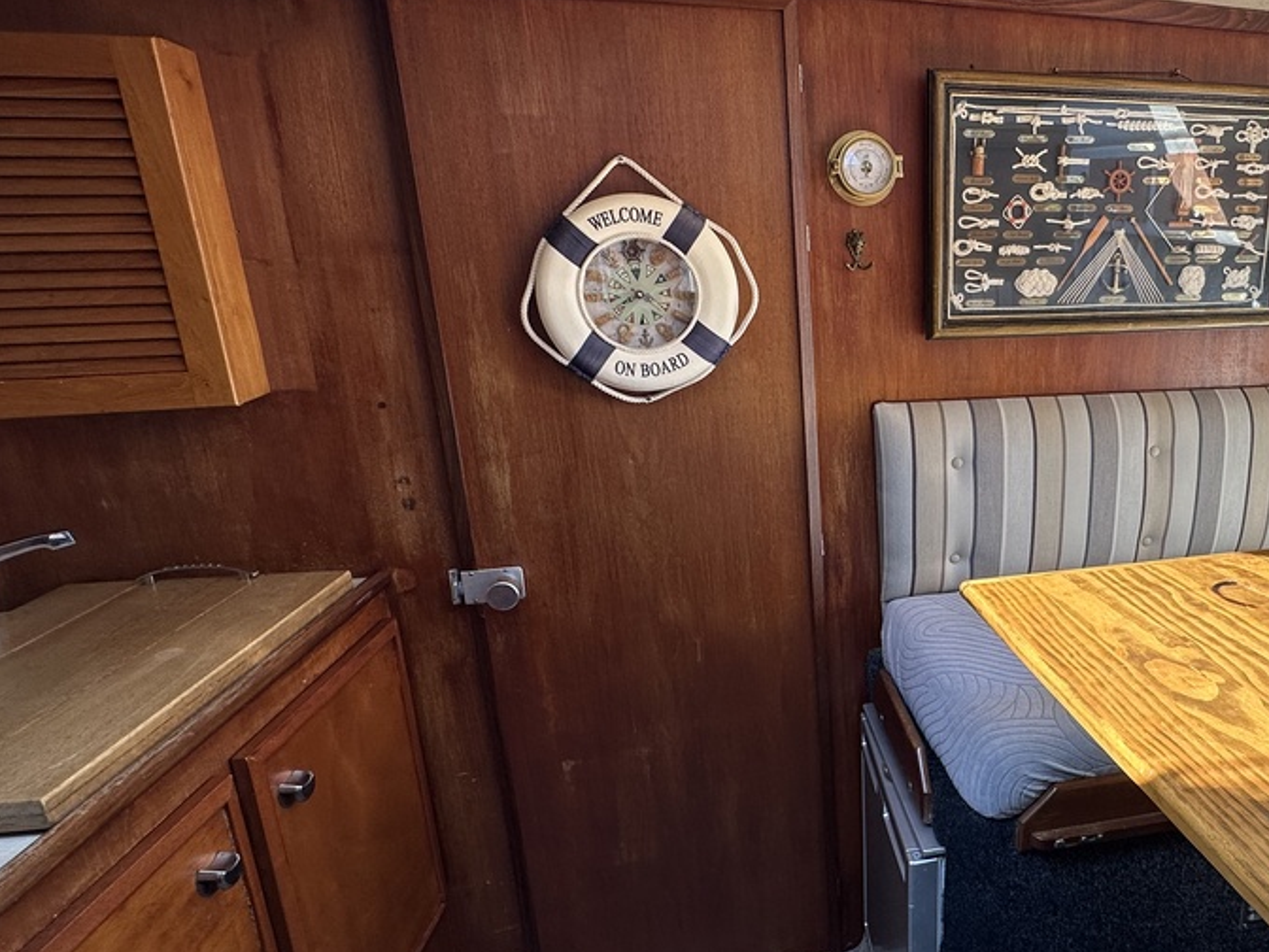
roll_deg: -0.2
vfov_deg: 54.9
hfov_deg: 65.6
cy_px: 497
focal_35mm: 25
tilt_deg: -15.8
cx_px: 935
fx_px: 916
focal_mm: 2.22
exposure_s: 1/99
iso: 50
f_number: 2.2
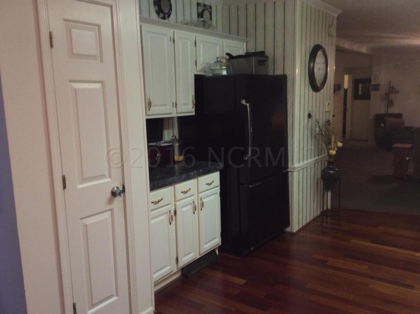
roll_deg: +0.9
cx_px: 210
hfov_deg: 56.9
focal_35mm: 32
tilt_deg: -10.3
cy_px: 157
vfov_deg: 44.1
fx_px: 388
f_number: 2.4
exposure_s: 1/24
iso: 160
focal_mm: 3.3
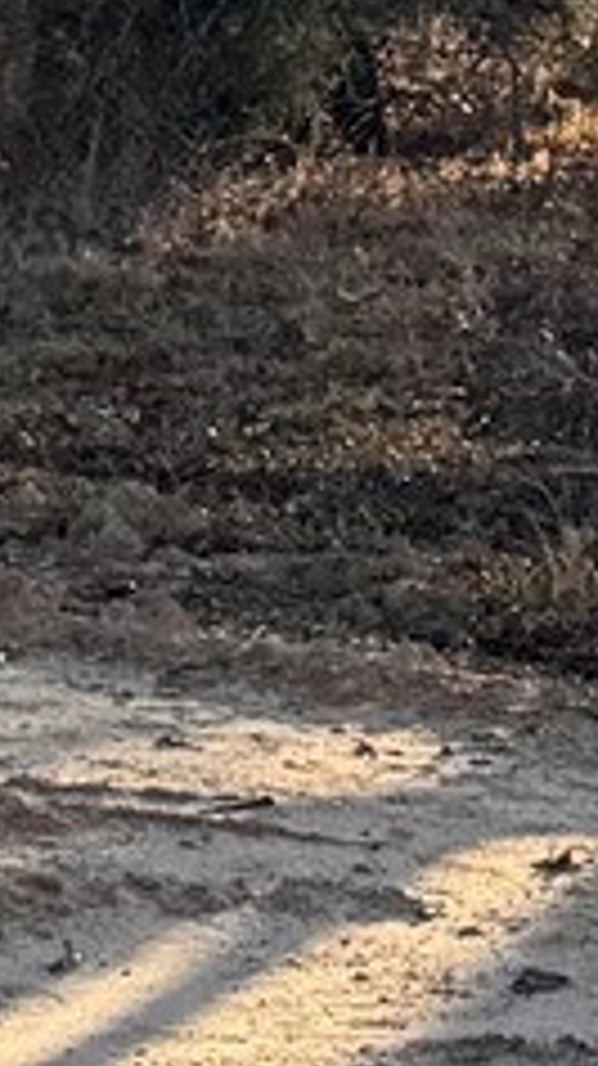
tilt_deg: -9.0
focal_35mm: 212
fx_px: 5987
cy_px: 684
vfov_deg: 10.2
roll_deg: -0.4
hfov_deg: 4.7
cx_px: -2522
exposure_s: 1/1637
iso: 80
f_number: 1.78
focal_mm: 6.76
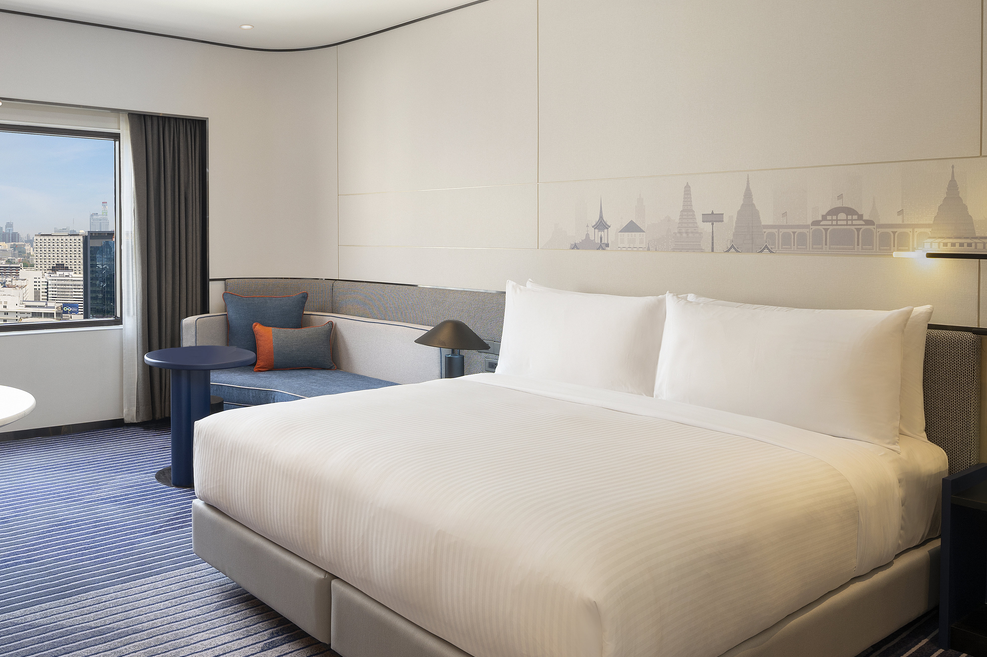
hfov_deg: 61.6
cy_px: 379
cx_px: 301
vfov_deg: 44.8
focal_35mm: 29
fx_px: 795
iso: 320
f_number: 8
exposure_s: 1/10
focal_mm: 19
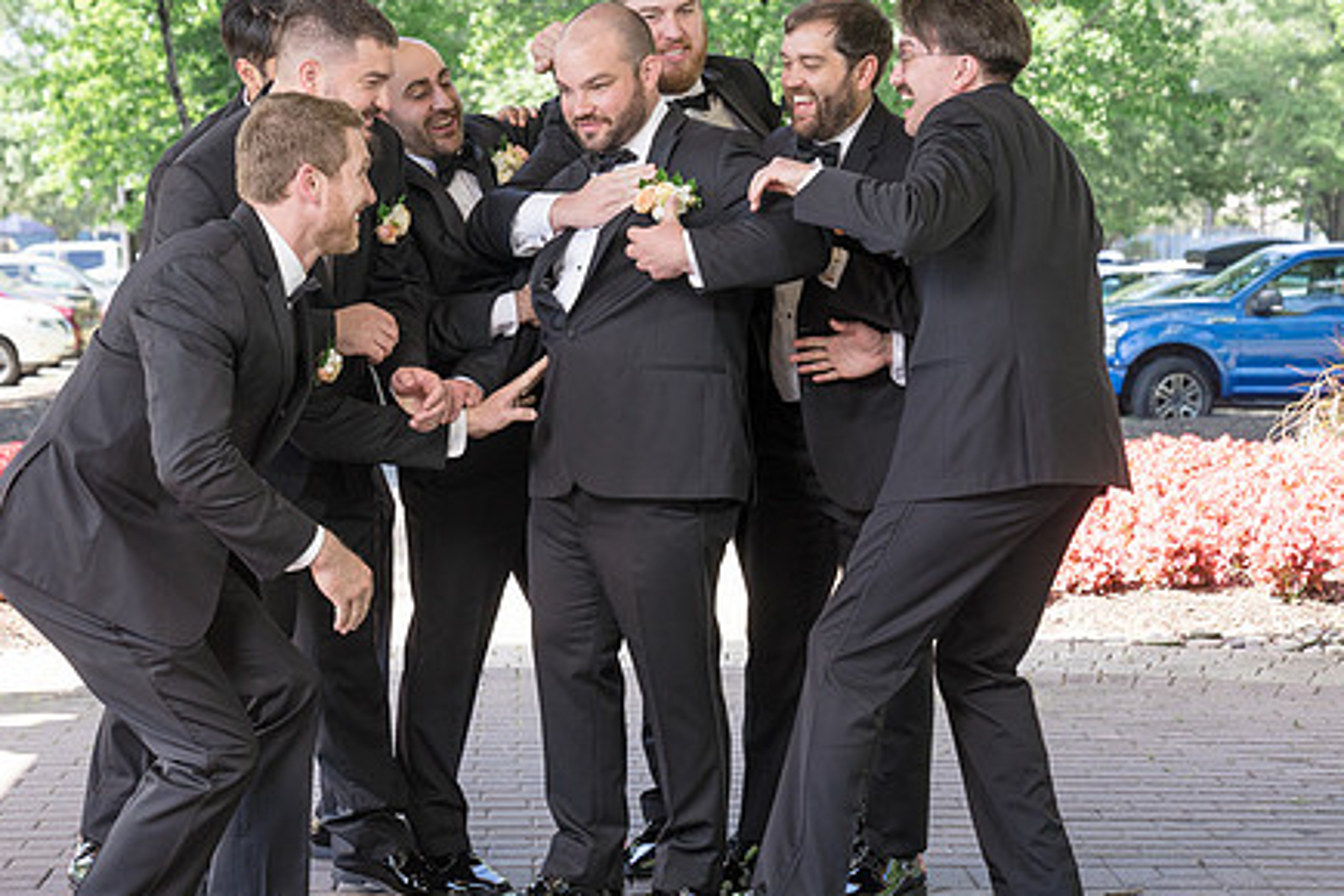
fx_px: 2949
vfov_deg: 17.3
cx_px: 622
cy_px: 479
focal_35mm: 79
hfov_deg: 25.7
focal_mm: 56
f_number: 4
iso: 250
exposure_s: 1/250
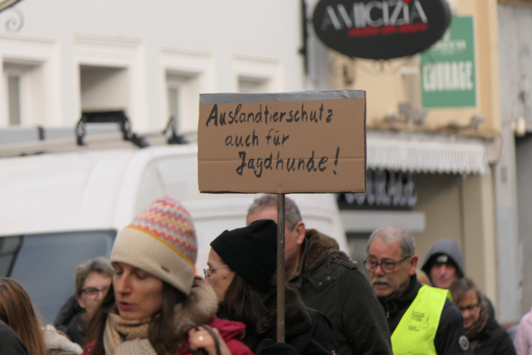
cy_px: 178
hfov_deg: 4.3
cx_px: 266
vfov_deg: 2.9
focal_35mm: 480
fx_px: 7093
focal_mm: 176
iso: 125
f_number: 4.5
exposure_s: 1/320
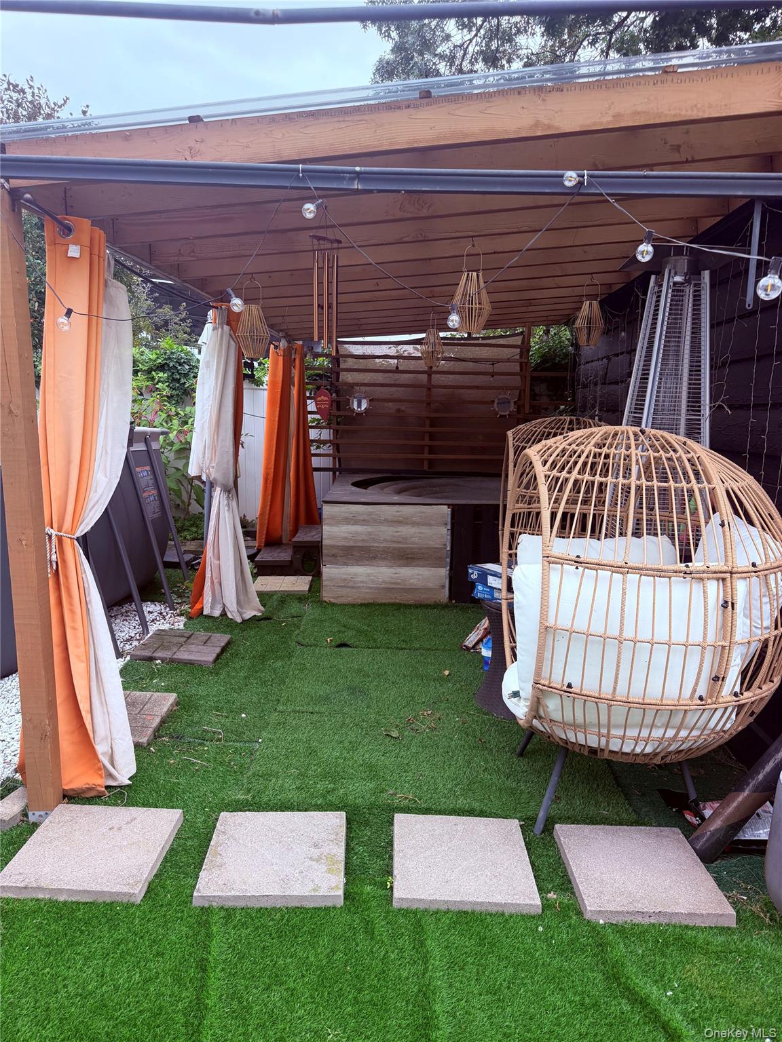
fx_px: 723
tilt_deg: -8.4
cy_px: 521
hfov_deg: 56.8
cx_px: 391
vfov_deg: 71.6
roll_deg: -1.4
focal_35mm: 24
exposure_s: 1/1314
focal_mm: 6.76
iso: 100
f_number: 1.78
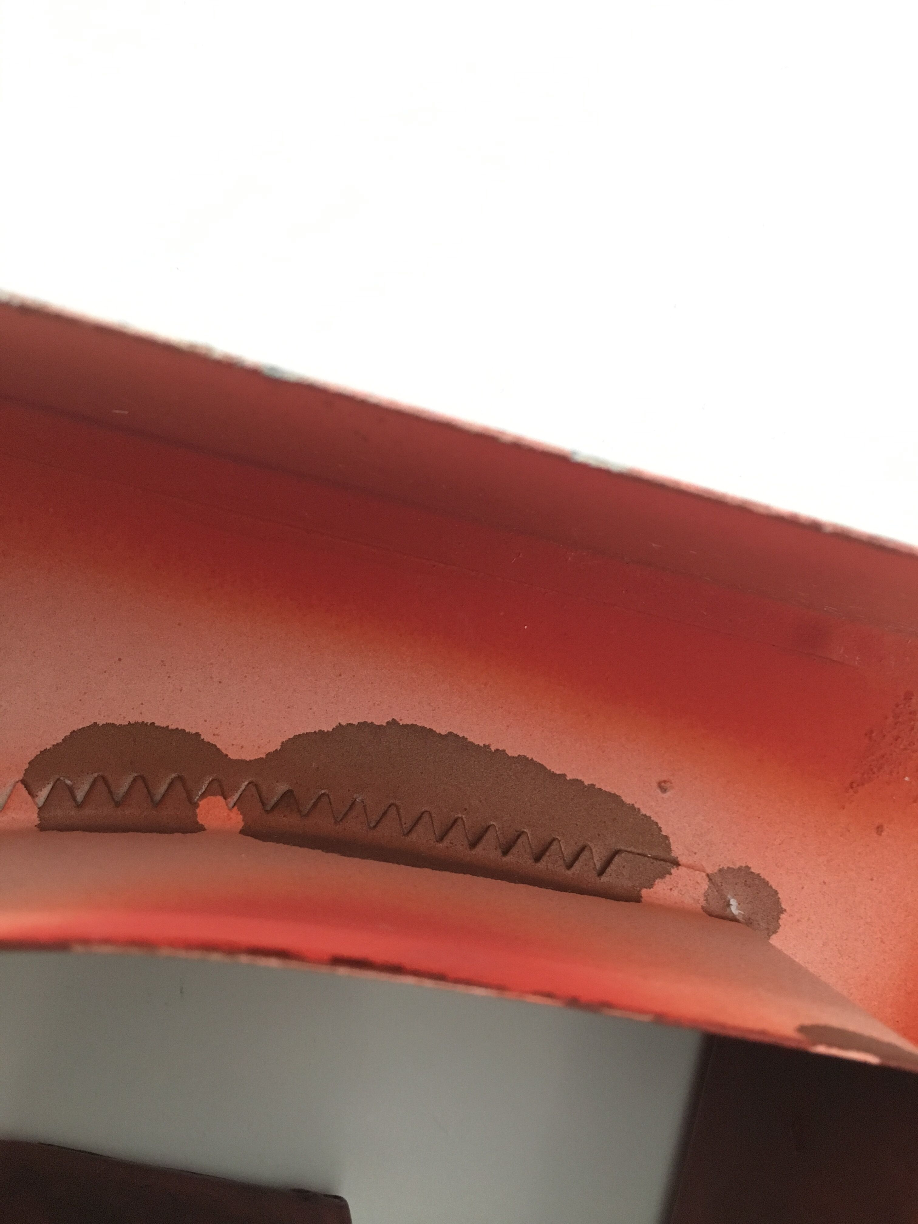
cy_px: 612
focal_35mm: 29
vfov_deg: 61.7
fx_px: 1025
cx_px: 459
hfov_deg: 48.2
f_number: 2.2
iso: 200
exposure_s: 1/33
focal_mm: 4.15
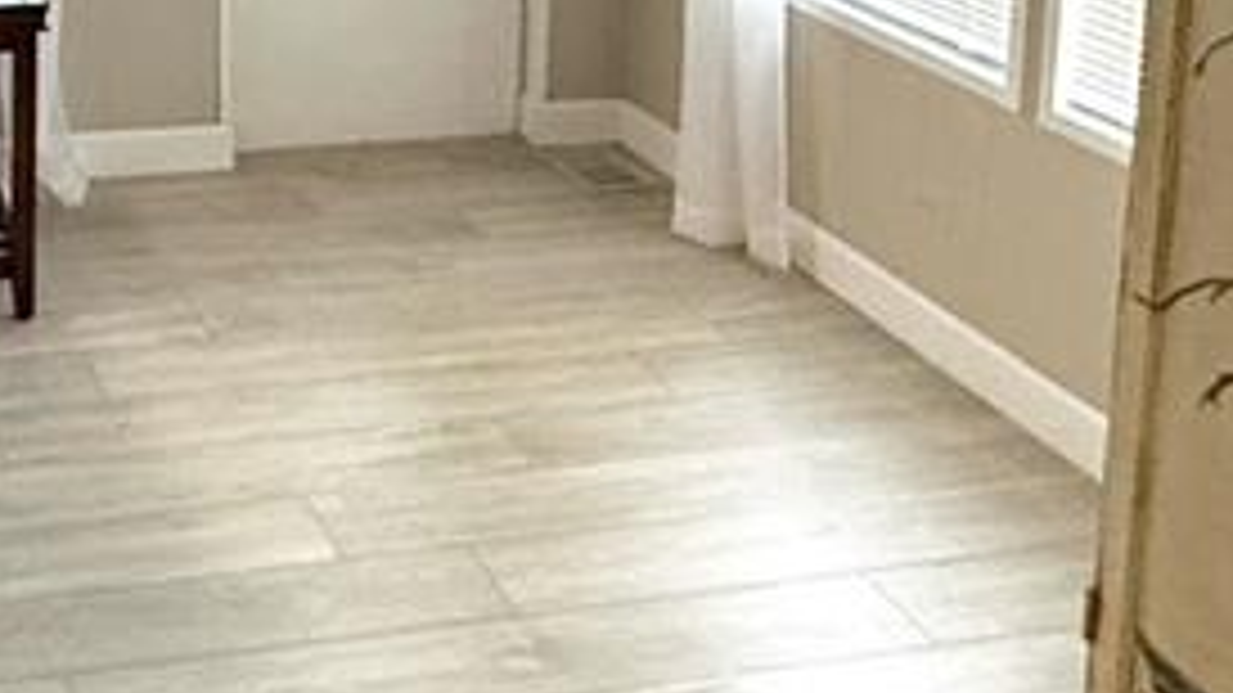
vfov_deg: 18.9
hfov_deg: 34.6
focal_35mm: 57
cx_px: 130
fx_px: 1863
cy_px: -297
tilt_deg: -5.7
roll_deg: -0.8
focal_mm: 2.22
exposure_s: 1/60
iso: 400
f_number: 2.2
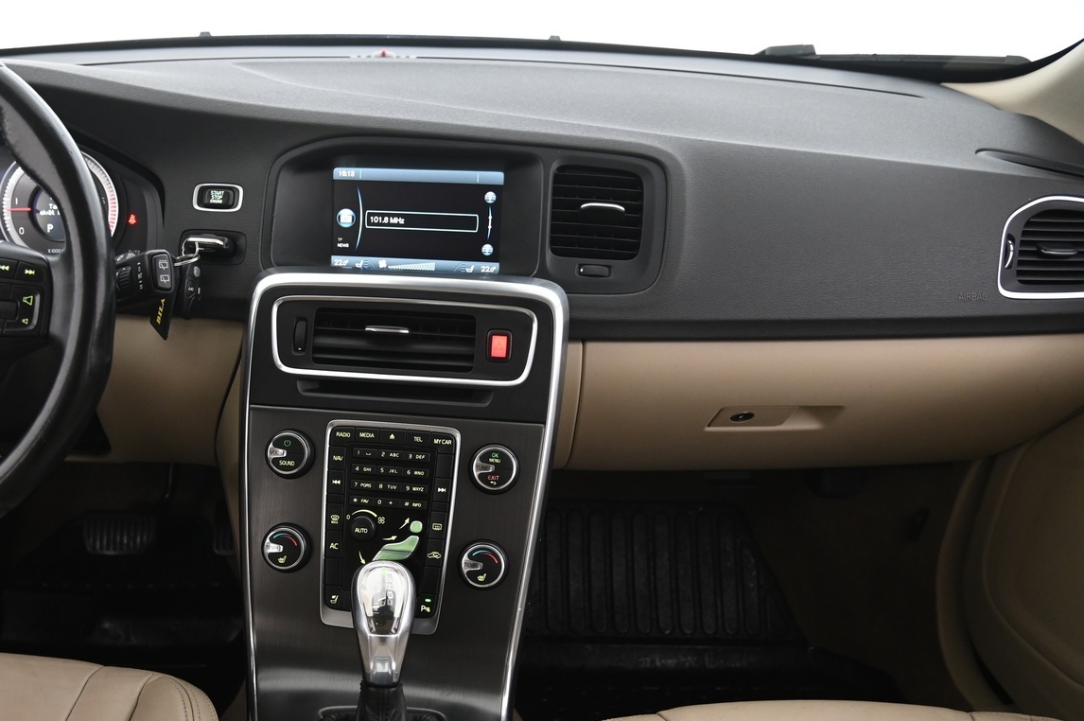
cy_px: 473
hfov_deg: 54.4
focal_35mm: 34
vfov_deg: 38.4
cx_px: 340
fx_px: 1023
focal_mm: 24
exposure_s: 1/15
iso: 2000
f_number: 4
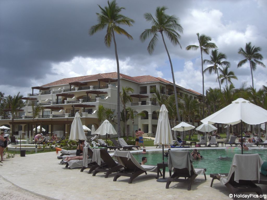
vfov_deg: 37.7
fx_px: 293
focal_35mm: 38
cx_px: 134
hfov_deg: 49.0
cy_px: 100
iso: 64
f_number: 8
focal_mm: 6.2
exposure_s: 1/200
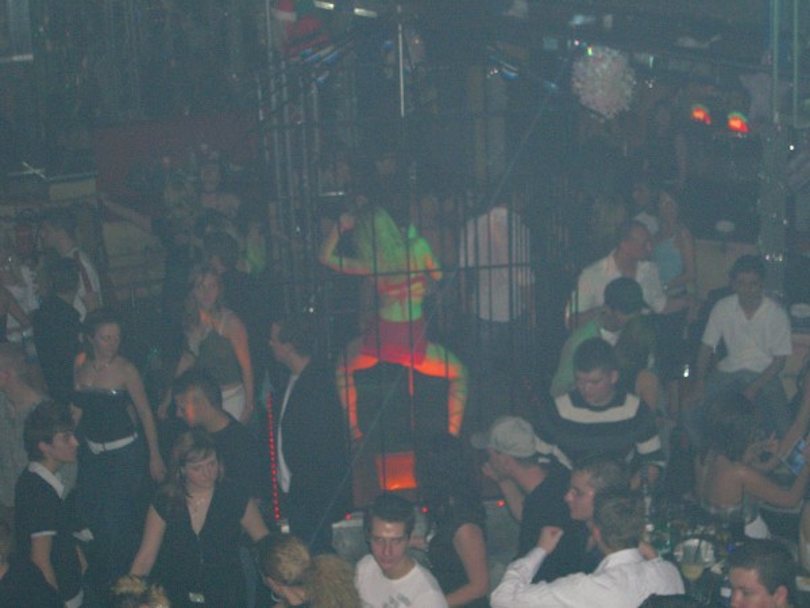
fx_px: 1591
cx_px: 405
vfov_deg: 21.6
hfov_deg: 28.6
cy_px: 304
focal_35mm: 68
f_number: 4
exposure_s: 1/60
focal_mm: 14.2
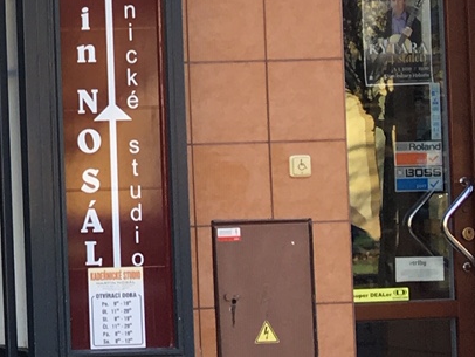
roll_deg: +0.9
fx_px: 1977
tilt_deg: +3.2
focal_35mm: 144
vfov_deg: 10.3
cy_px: 186
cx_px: -681
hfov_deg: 11.3
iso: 25
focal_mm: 4.15
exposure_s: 1/124
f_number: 2.2
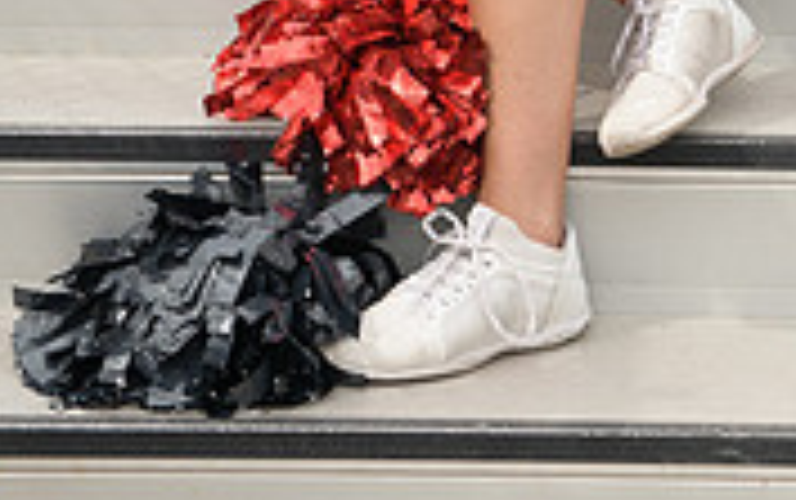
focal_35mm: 145
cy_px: -365
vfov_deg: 8.7
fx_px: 3149
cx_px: 616
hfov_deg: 14.3
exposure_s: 1/1250
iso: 800
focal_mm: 56
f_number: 5.6
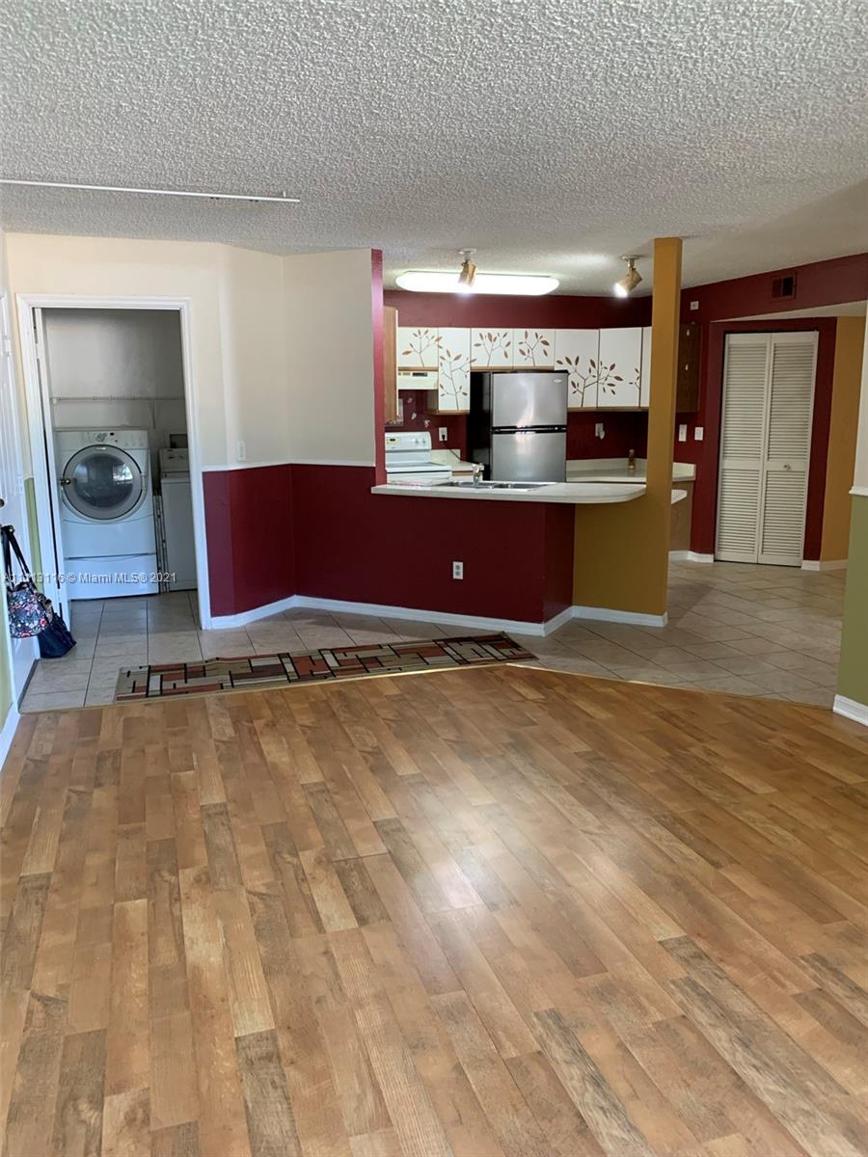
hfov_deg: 53.1
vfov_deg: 67.3
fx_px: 869
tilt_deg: -11.2
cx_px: 434
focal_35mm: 26
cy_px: 578
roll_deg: +0.2
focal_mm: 4.25
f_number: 1.8
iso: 250
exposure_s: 1/60
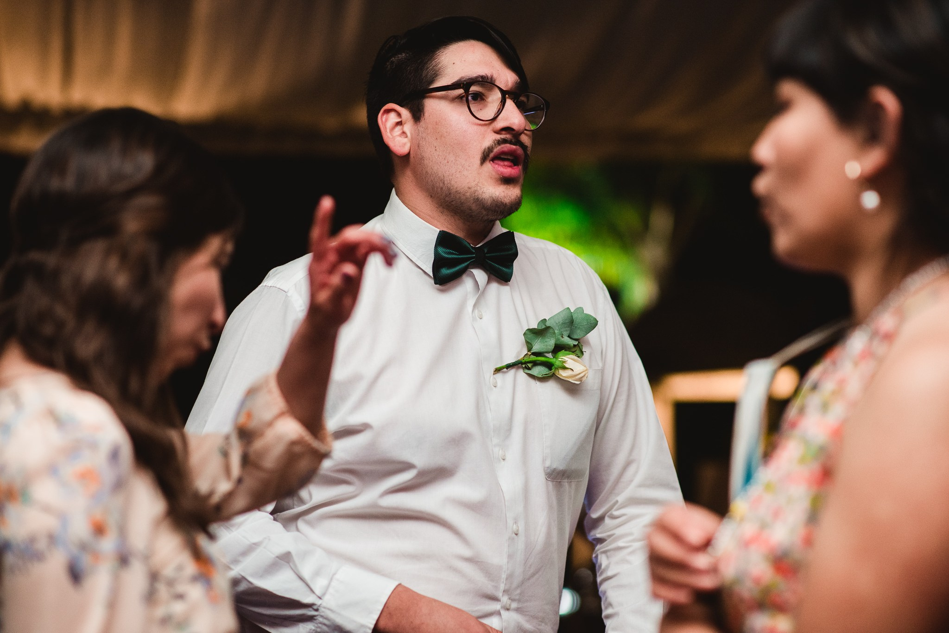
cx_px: 474
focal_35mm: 85
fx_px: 2241
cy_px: 316
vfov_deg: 16.1
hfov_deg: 23.9
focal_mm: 85
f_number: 2.8
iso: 1250
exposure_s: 1/160
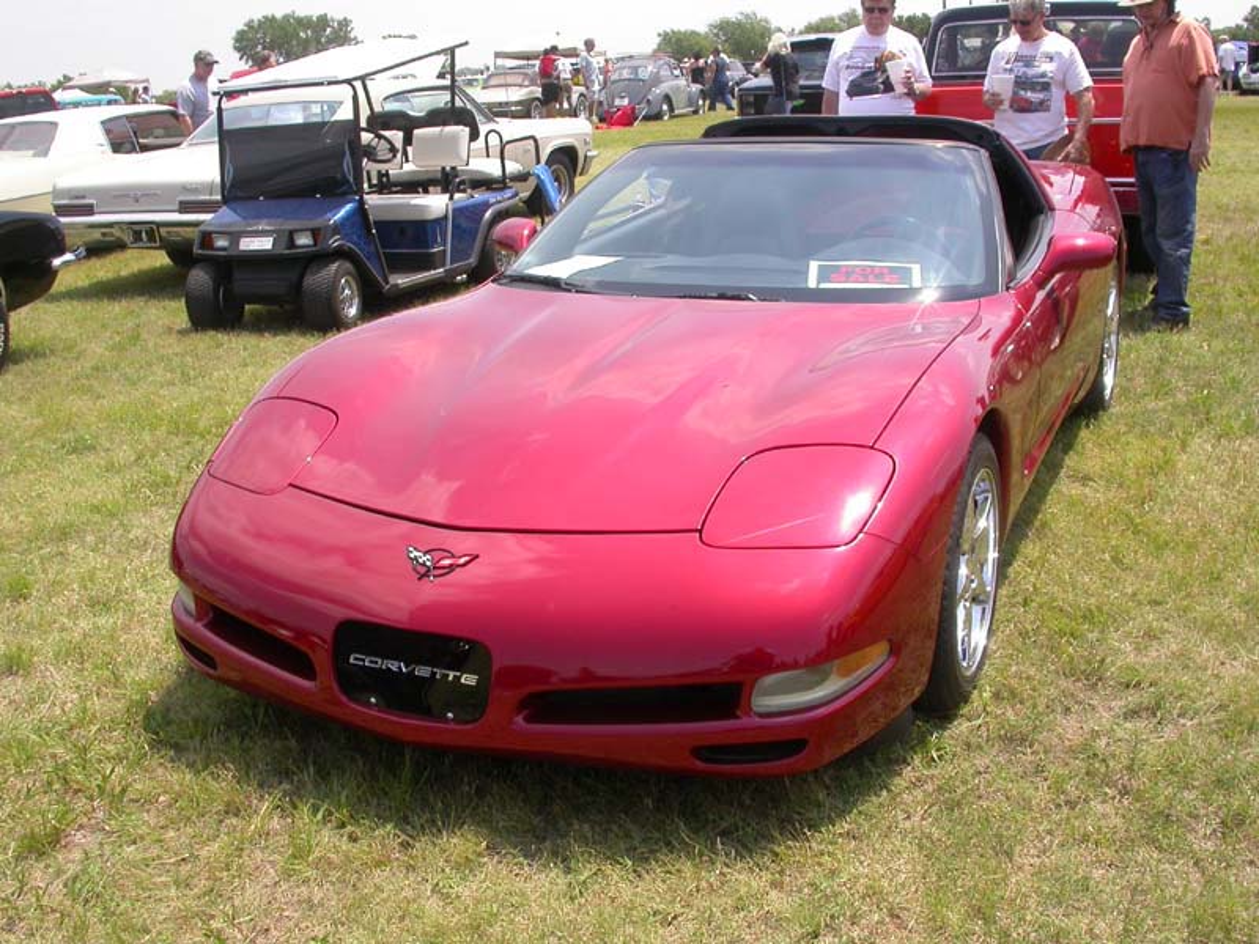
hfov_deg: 49.0
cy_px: 472
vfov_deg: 37.7
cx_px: 630
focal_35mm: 38
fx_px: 1382
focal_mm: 7.85
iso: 100
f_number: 6.7
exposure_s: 1/263
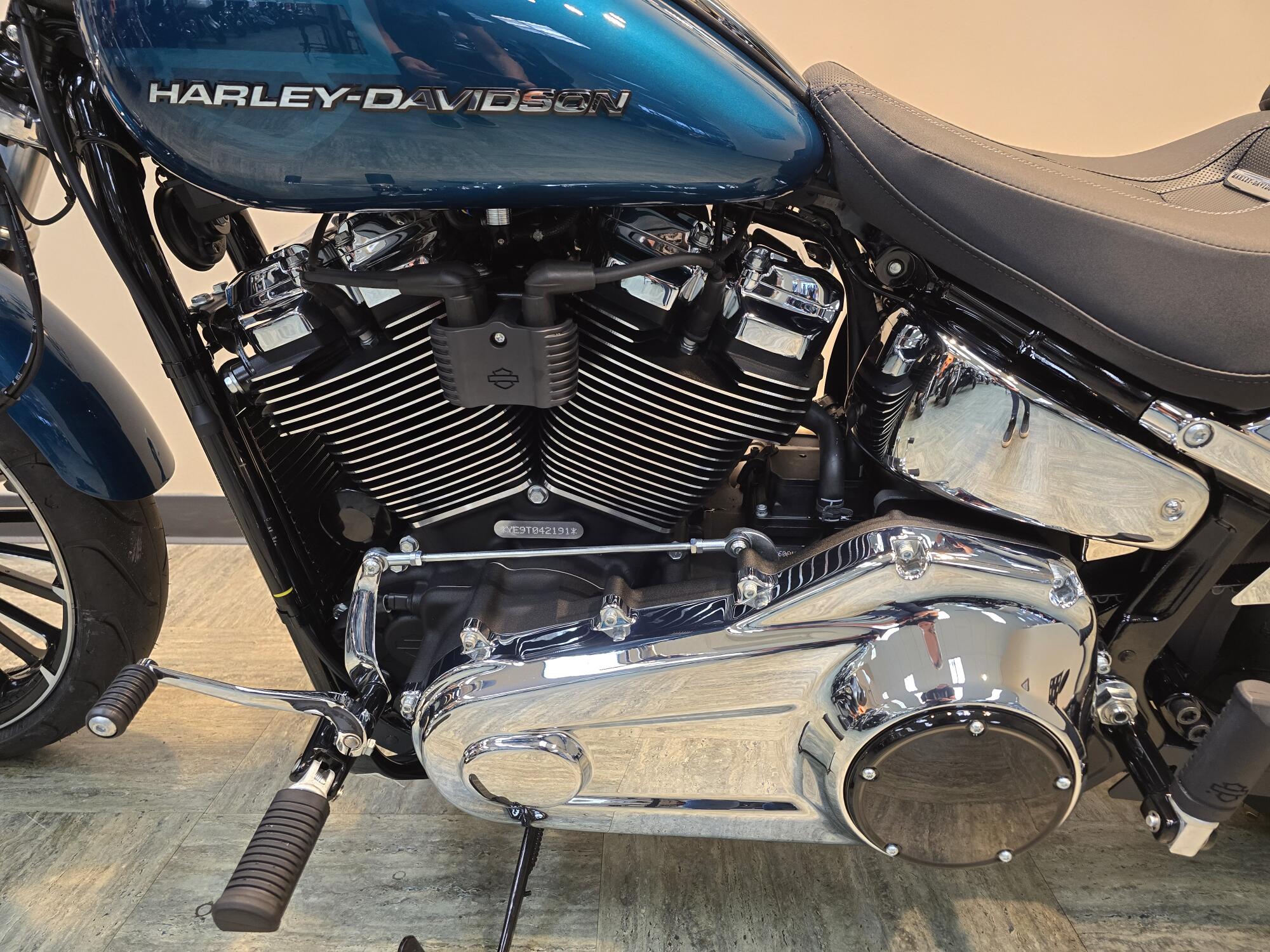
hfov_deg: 73.9
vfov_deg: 58.9
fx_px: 844
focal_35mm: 23
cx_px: 635
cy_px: 476
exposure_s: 1/120
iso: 320
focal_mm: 6.3
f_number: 1.7
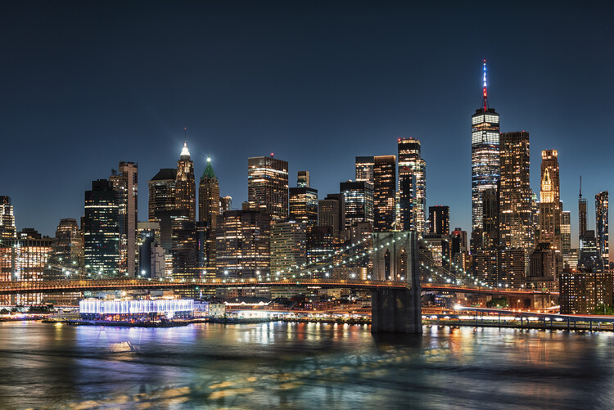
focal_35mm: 52
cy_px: 205
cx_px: 307
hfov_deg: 38.2
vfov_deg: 26.0
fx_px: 887
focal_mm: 52
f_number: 5.6
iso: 64
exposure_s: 15
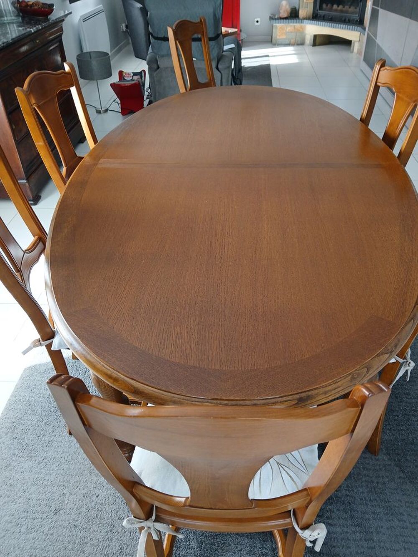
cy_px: 278
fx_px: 419
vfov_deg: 67.3
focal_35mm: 26
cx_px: 209
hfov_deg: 53.1
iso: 100
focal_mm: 3.98
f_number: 1.8
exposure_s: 1/50
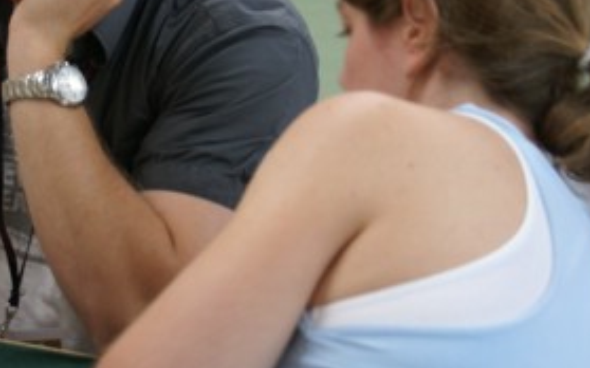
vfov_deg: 6.2
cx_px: 106
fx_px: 3395
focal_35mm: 211
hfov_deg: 9.9
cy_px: 36
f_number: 5.6
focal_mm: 55
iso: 200
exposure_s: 1/25
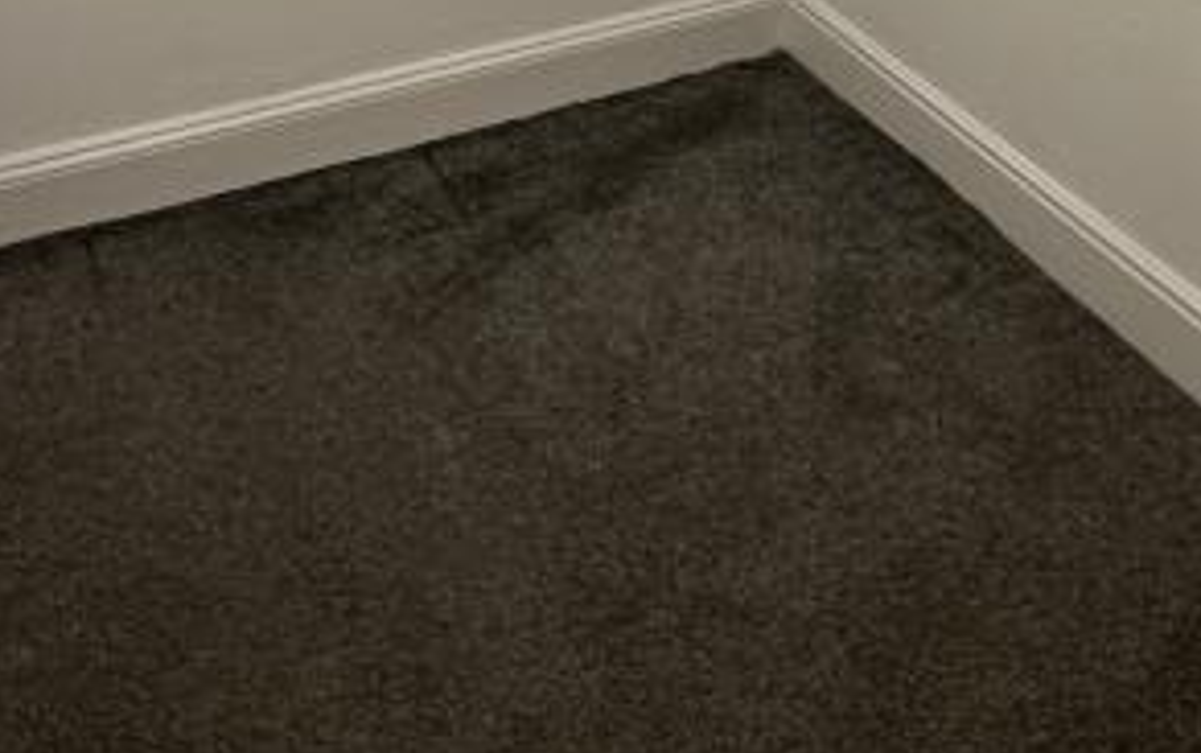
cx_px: 942
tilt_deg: -18.4
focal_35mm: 52
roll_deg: -2.0
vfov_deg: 22.6
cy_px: -185
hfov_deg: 37.6
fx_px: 1703
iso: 200
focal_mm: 2.22
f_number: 2.2
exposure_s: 1/50
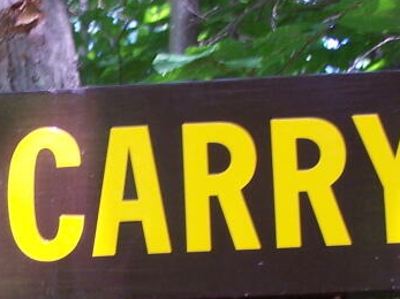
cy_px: 273
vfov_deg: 8.5
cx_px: -52
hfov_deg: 11.2
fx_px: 2010
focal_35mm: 174
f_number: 3.1
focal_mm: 9.8
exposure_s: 1/40
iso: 100
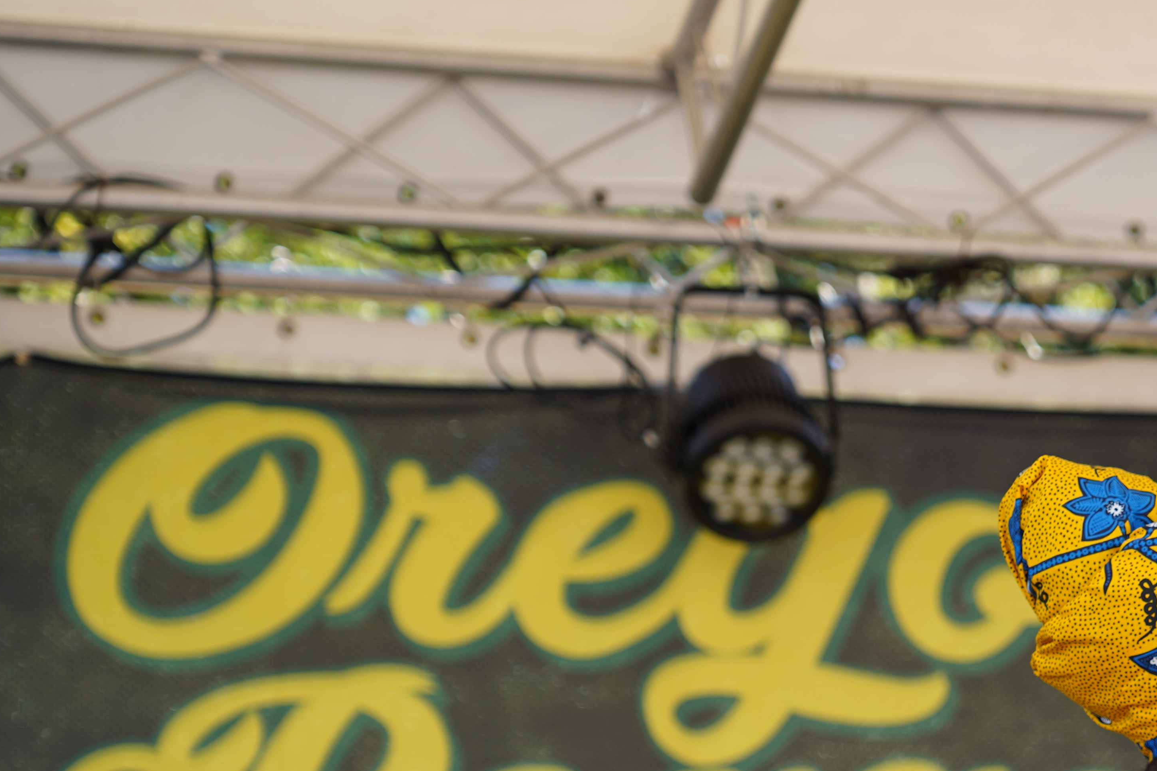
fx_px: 5302
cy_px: 777
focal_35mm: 165
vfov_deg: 8.3
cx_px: 1131
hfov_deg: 12.3
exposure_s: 1/200
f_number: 4.5
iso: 100
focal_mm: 80
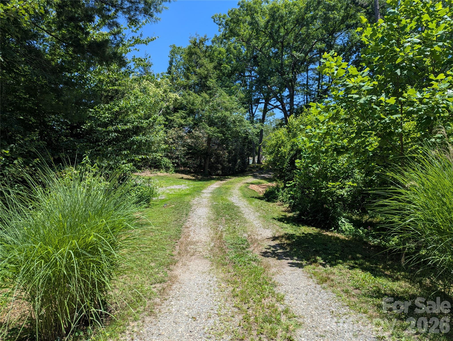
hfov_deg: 71.5
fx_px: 315
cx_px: 226
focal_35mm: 24
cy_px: 170
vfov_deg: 56.9
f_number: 1.85
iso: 49
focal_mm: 6.81
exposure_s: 1/1508
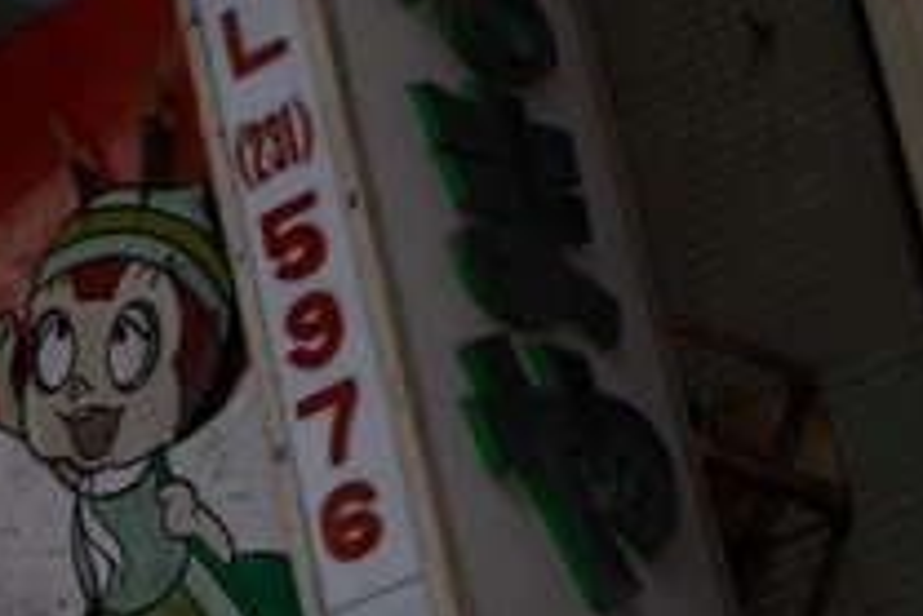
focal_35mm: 173
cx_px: -803
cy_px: 255
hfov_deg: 11.0
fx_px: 4438
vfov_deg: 7.9
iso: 400
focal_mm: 30
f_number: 4
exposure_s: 1/60
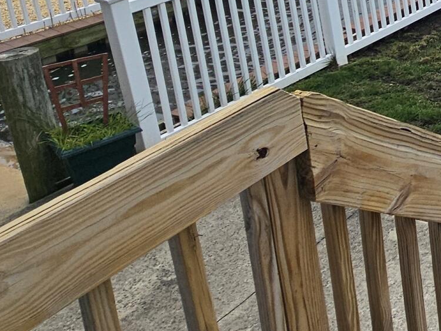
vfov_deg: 24.2
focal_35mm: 52
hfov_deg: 27.2
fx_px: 663
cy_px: -109
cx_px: 642
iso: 50
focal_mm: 2.2
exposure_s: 1/2767
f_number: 2.2
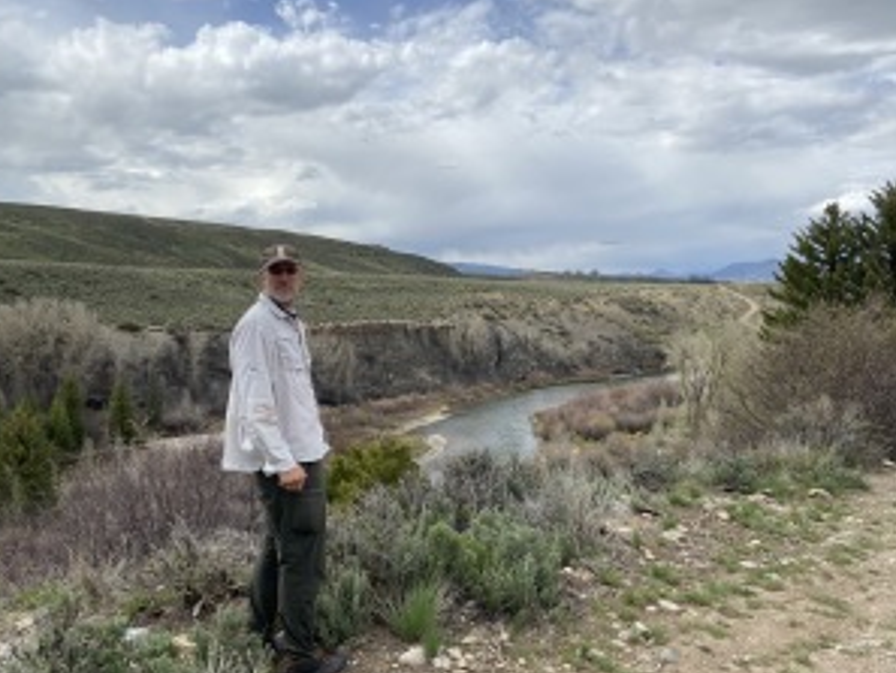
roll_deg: -0.3
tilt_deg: -3.7
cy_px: 338
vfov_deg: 44.2
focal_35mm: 32
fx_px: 829
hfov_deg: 56.8
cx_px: 459
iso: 32
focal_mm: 4.25
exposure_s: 1/3610
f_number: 1.8
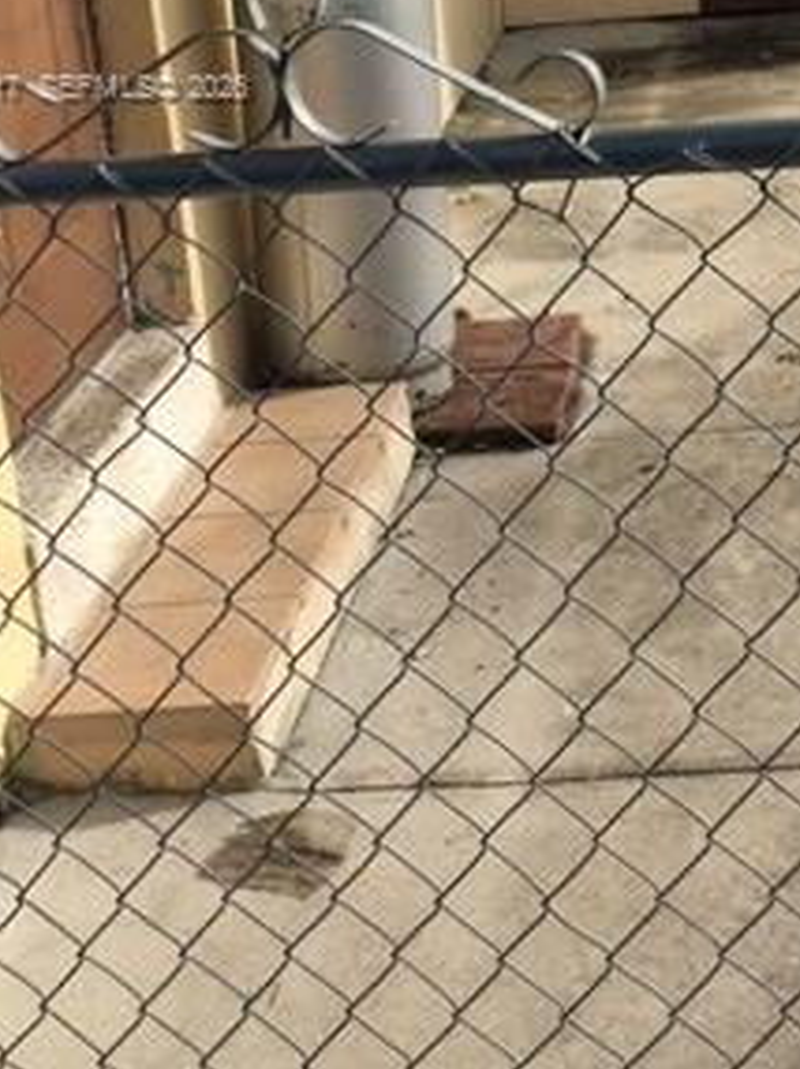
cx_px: 774
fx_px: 2006
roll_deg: +4.2
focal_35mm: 65
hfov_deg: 21.8
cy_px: 90
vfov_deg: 28.6
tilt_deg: -12.5
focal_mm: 4.15
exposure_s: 1/1304
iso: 25
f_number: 2.2
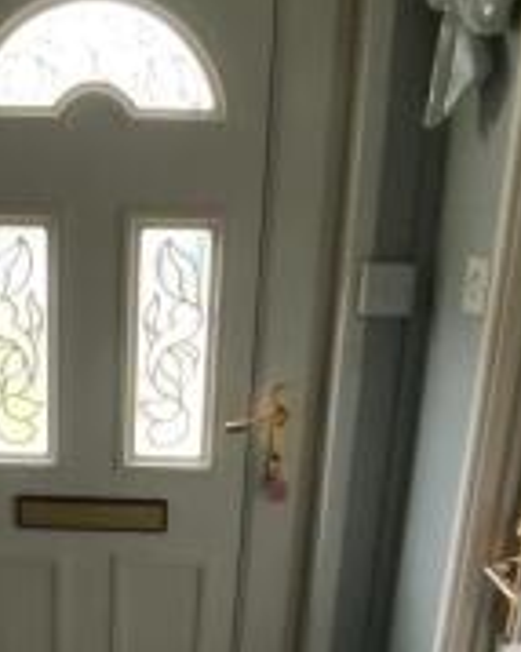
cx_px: 124
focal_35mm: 69
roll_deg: +0.7
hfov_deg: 21.9
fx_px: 1331
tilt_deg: -21.4
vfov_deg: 27.0
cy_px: 519
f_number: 1.8
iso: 640
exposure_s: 1/25
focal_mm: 3
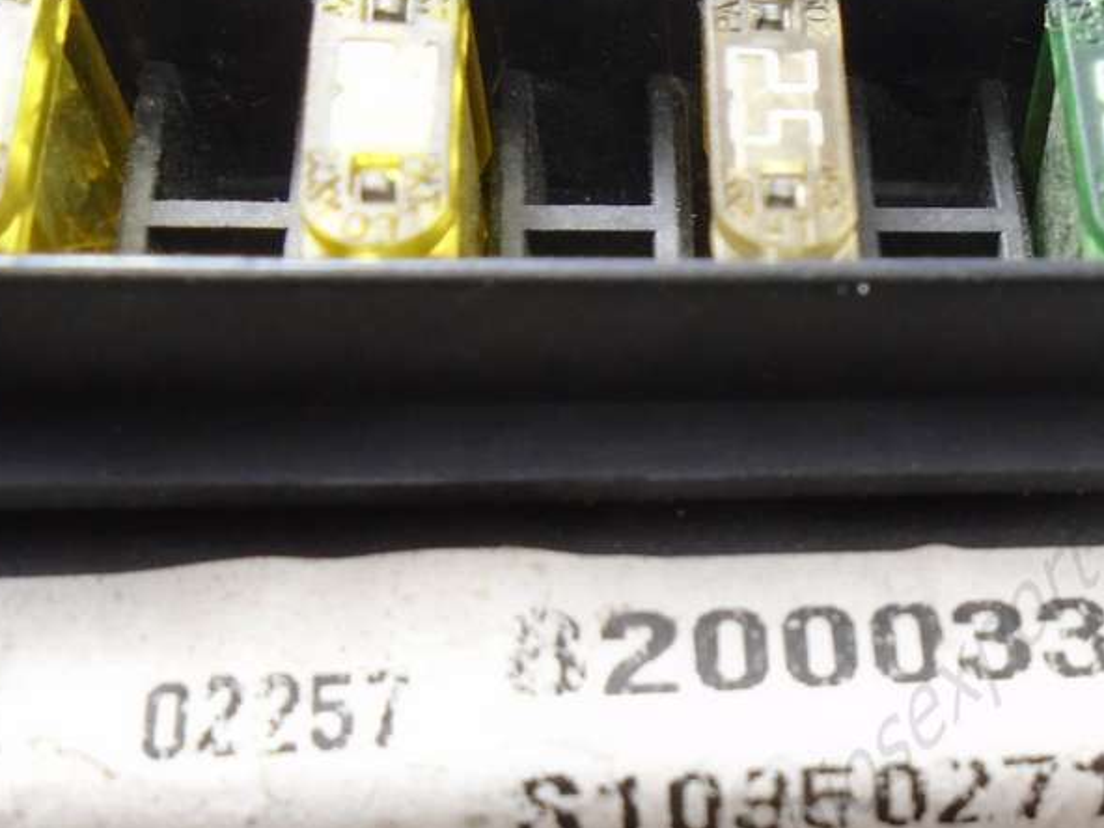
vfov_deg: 29.1
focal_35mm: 48
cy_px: 738
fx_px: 1531
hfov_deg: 38.0
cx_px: 903
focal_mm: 4.6
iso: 200
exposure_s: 1/30
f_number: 3.2
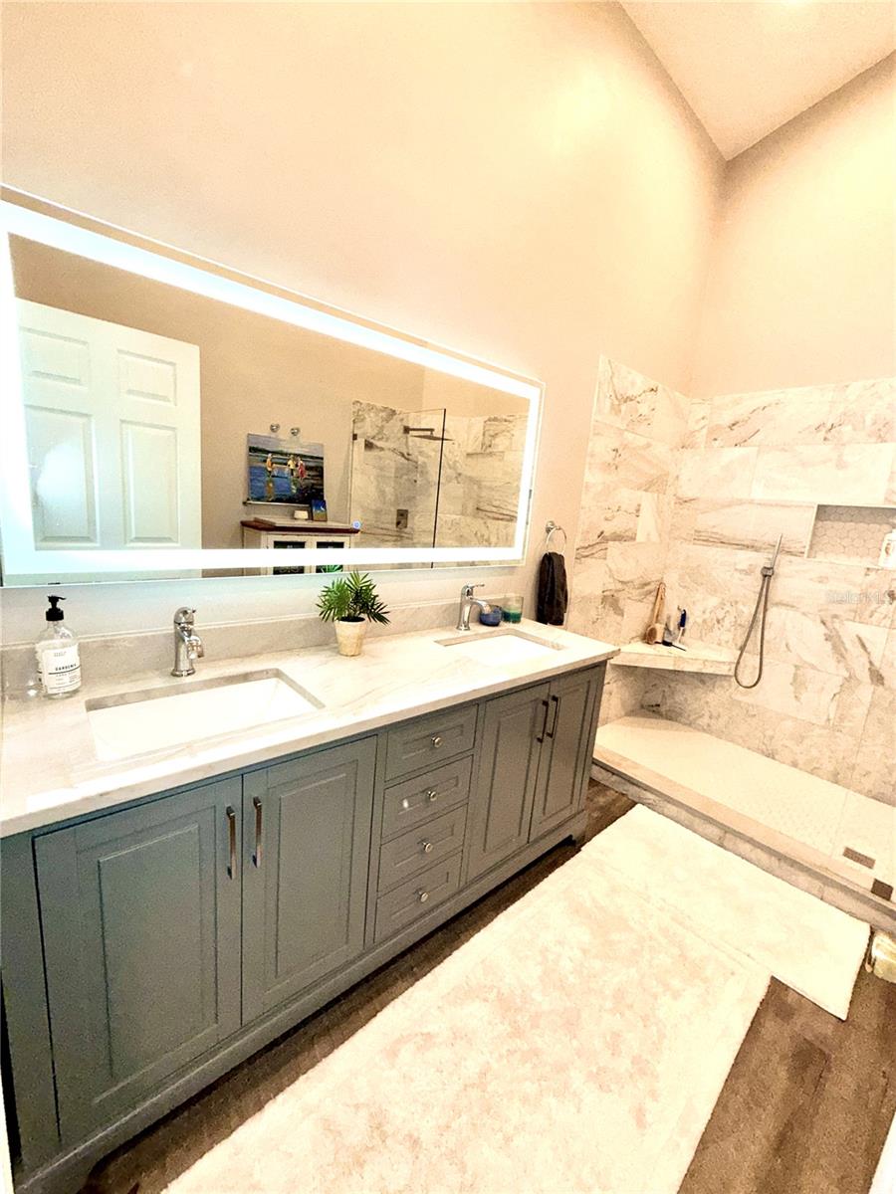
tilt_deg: -9.8
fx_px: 483
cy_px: 597
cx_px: 448
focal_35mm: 14
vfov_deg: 102.1
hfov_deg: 85.7
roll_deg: -4.9
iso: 100
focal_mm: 2.22
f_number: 2.2
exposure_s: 1/120
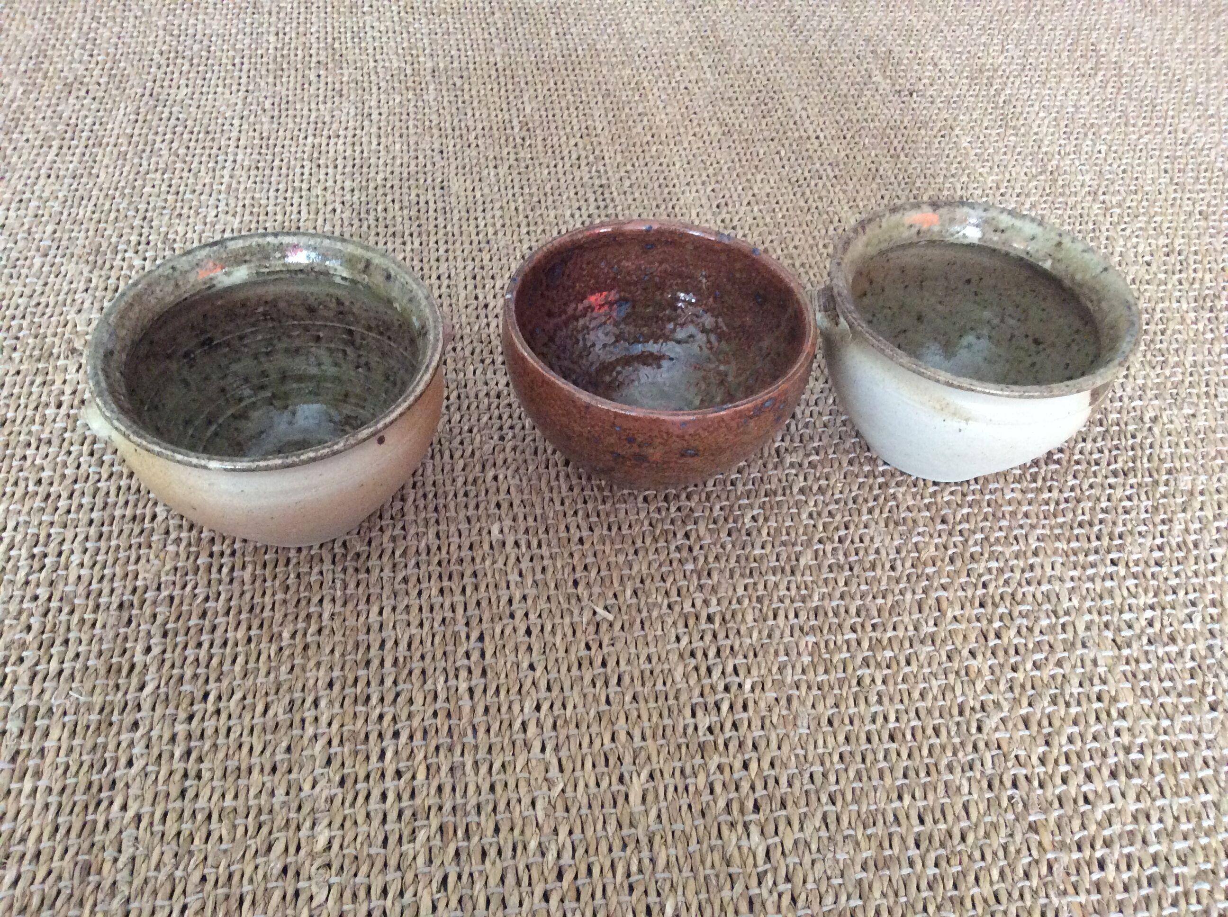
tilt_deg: -47.4
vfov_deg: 44.1
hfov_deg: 56.9
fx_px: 1134
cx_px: 614
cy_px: 458
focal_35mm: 32
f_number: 2.4
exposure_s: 1/25
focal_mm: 3.3
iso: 250
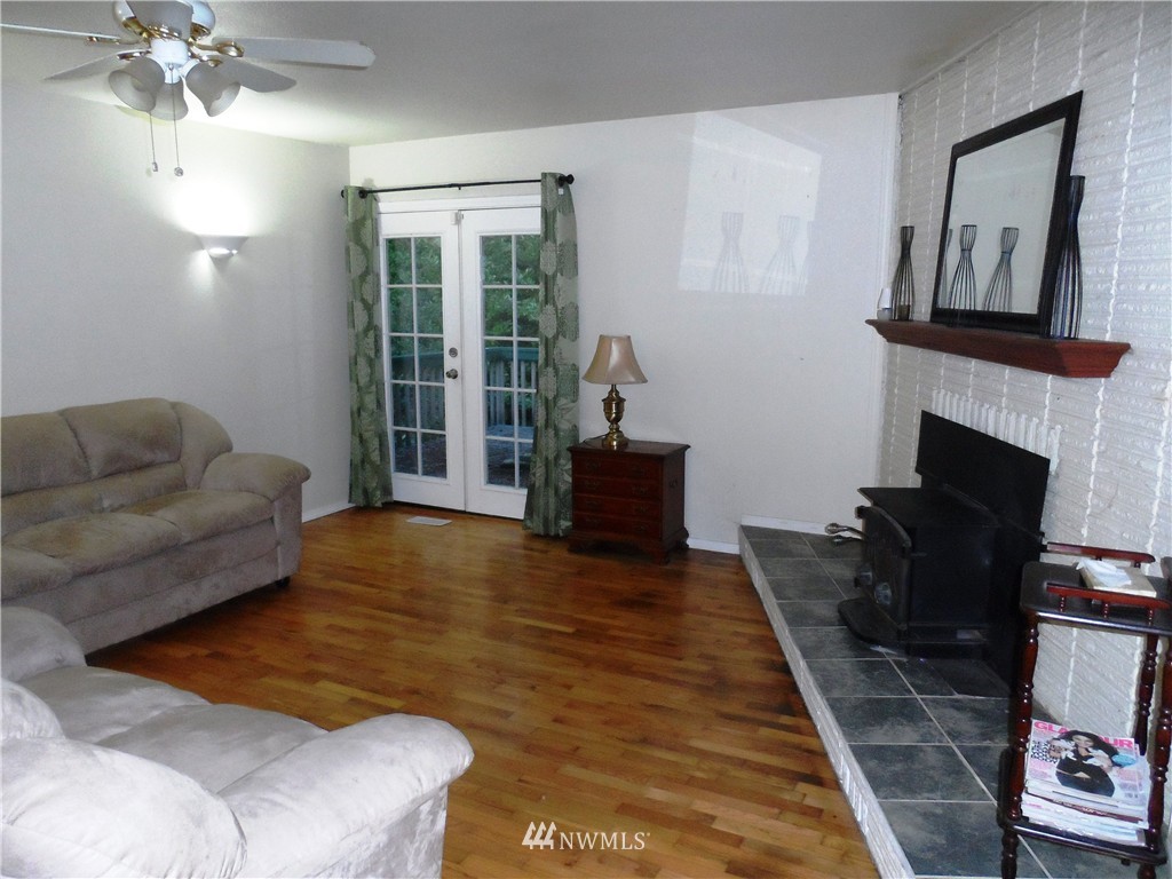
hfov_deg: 71.6
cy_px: 440
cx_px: 586
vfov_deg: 56.8
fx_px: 813
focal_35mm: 24
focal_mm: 4
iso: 480
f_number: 3.2
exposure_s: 1/30
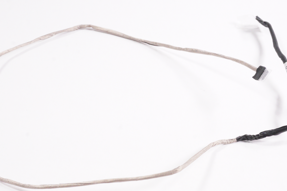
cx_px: 150
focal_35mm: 66
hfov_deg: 30.5
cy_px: 121
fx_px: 526
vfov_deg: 20.5
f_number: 16
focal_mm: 32
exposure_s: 1/250
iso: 6400
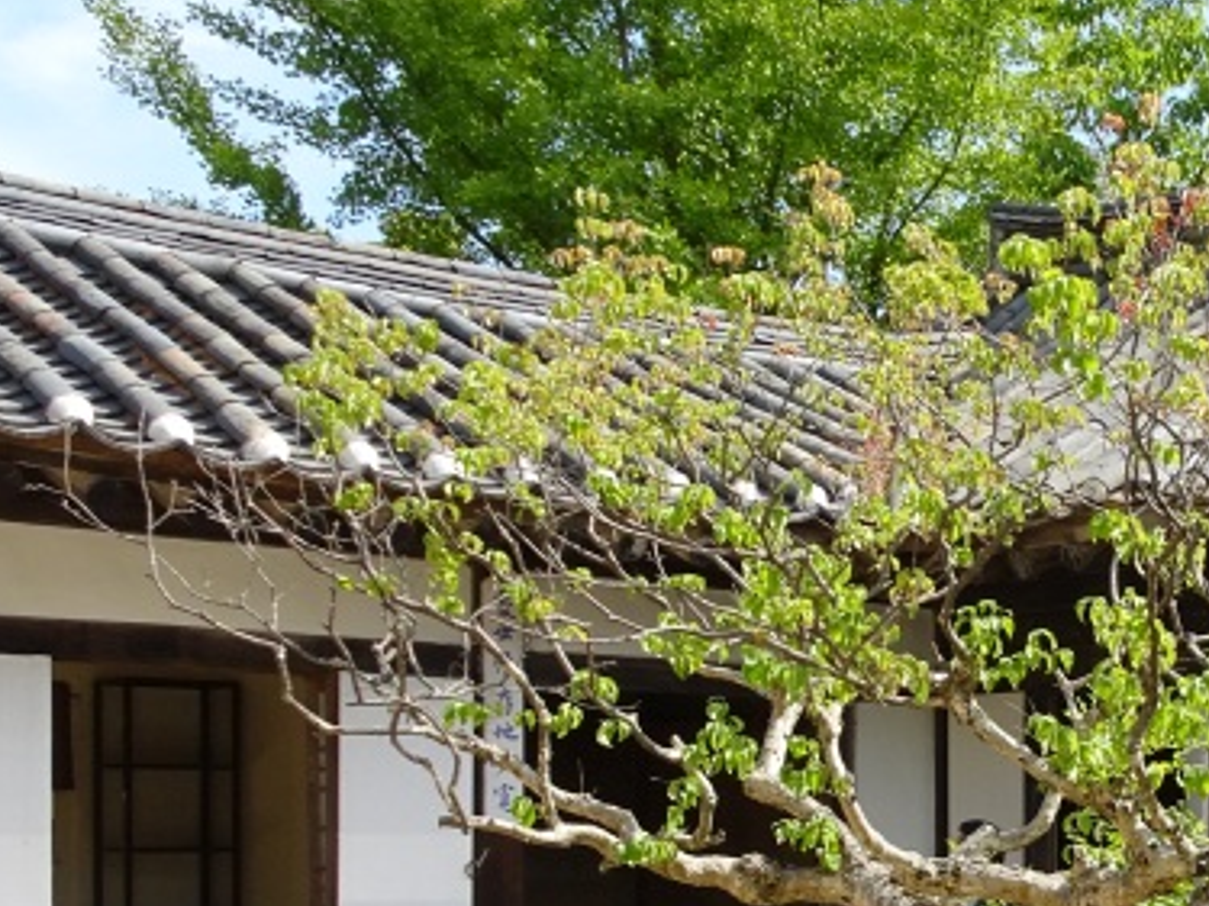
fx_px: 2235
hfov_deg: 27.6
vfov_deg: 22.3
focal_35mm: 64
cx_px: 1341
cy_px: 842
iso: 80
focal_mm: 4.1
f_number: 3.5
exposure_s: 1/400
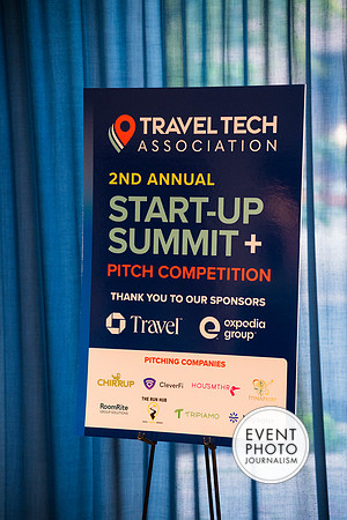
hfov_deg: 13.6
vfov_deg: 20.2
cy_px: 260
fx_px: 1460
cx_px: 174
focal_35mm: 101
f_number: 3.2
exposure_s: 1/200
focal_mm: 101
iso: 2800
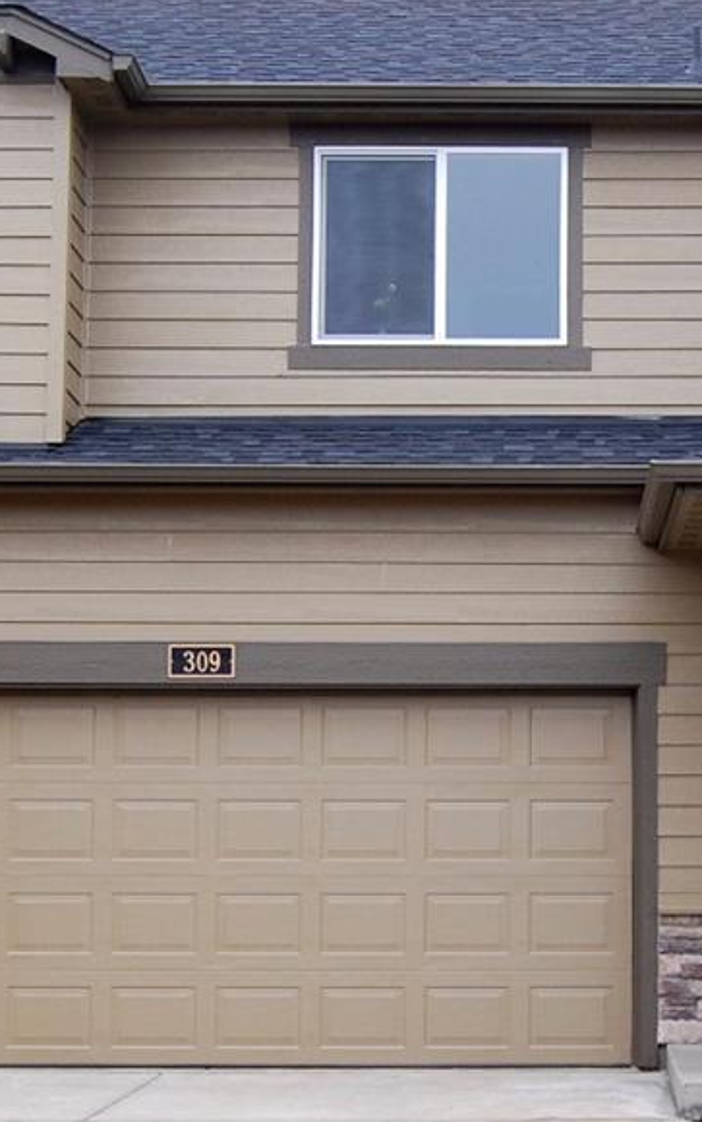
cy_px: 678
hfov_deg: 16.3
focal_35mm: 79
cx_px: 665
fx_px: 2416
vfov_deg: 26.1
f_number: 5.6
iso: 280
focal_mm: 20
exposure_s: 1/125
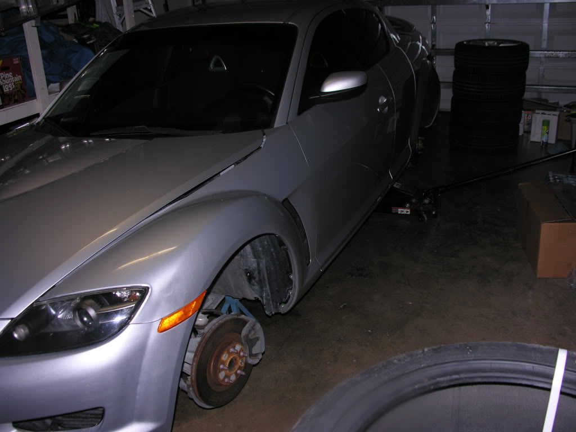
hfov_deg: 52.6
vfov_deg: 40.7
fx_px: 582
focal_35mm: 35
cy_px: 216
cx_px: 288
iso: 50
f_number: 2.8
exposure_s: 1/60.1
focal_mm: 8.9
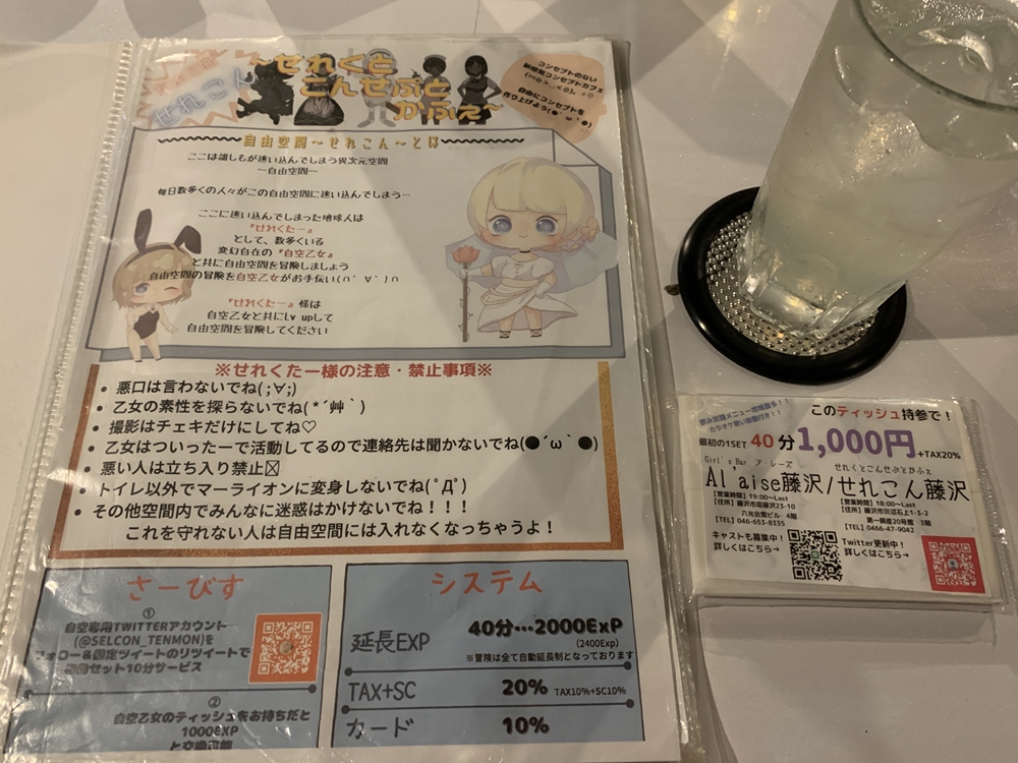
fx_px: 765
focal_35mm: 26
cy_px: 382
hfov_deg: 67.3
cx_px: 509
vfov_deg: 53.1
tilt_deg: -65.6
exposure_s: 1/33
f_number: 1.8
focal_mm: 4.25
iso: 400
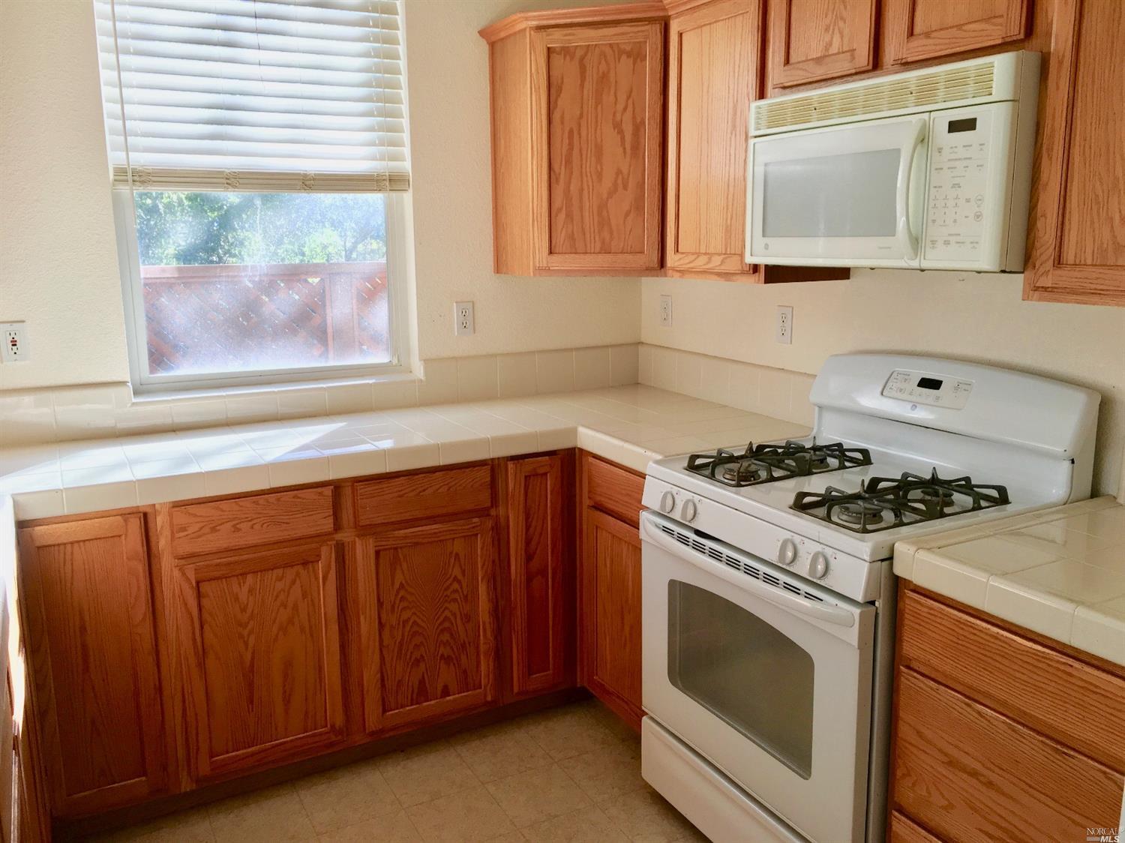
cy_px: 422
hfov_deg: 61.7
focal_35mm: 29
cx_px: 562
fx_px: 942
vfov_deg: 48.2
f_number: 2.2
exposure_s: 1/60
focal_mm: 4.15
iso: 32
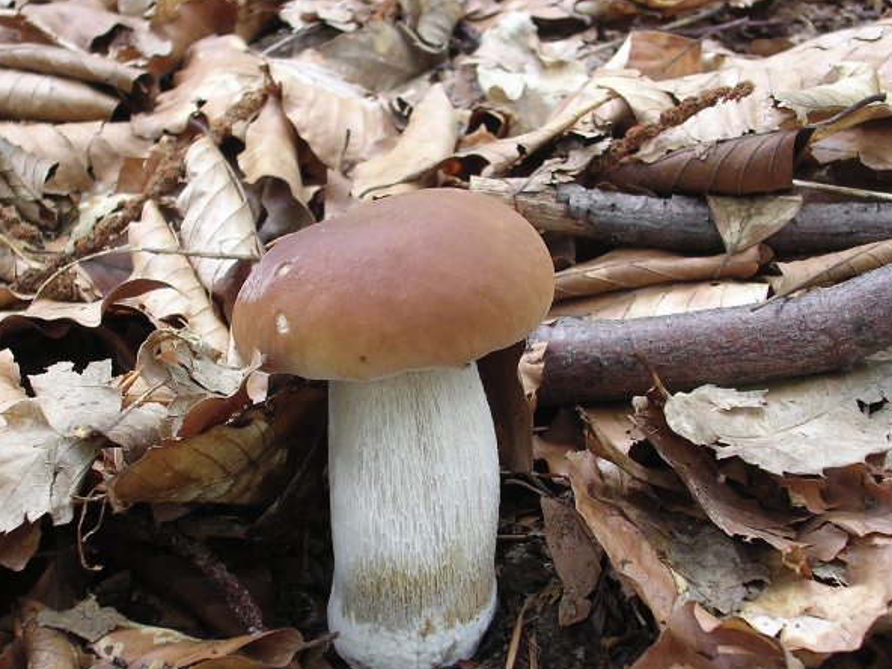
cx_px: 401
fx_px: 1984
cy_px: 396
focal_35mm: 77
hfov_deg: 25.3
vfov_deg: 19.1
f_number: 3.4
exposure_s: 1/5.6
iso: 100
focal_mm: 9.1
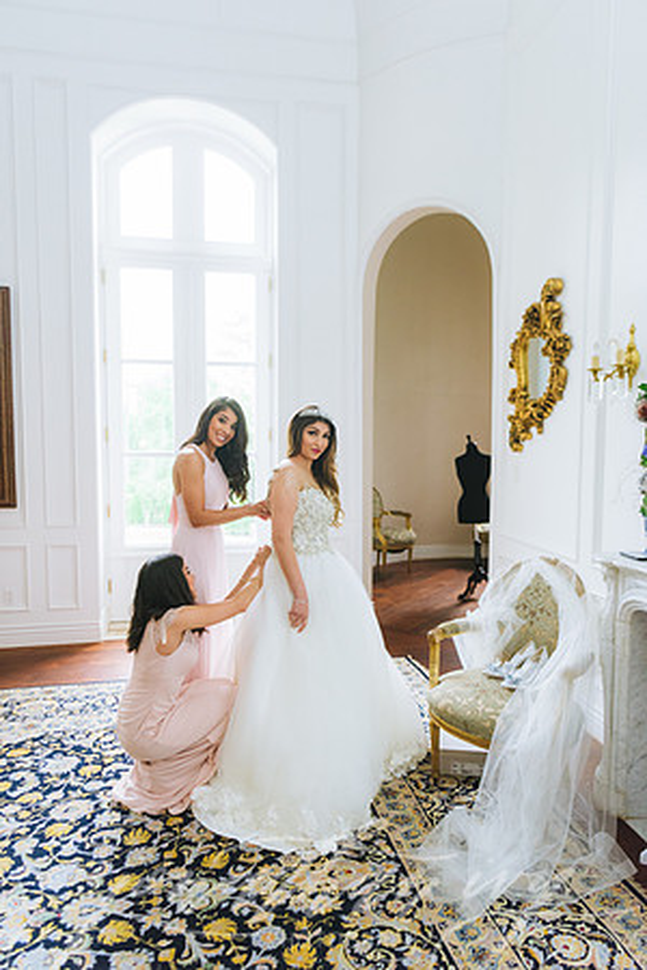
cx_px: 324
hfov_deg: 53.1
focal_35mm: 24
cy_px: 485
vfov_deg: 73.7
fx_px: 647
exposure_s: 1/250
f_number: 2.8
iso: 2000
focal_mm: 24
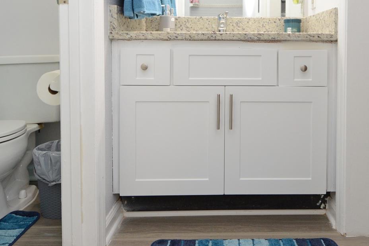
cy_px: 55
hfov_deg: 59.7
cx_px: 223
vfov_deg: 40.9
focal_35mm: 31
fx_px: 318
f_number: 4.5
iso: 800
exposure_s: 1/60
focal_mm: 12
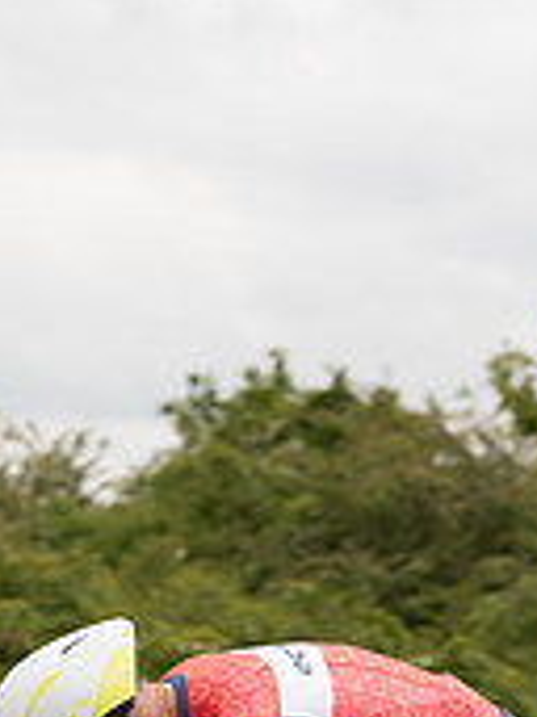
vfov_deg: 7.6
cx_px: -6
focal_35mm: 259
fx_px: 5364
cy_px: 829
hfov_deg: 5.7
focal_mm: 70
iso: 125
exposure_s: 1/800
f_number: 4
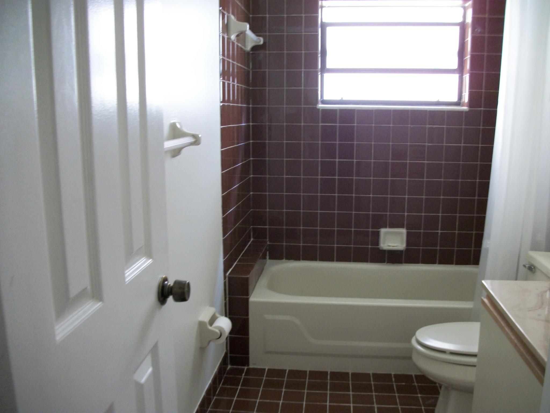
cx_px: 275
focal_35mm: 32
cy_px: 206
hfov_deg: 56.8
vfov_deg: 44.2
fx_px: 508
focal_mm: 5.7
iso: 169
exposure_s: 1/8
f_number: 2.9
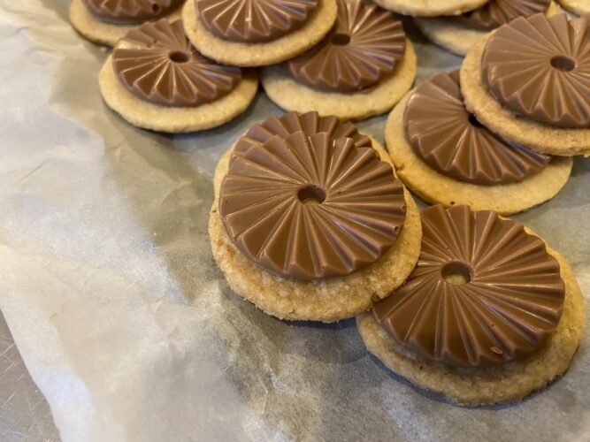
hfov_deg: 67.3
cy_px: 221
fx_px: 443
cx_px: 295
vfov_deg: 53.0
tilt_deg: -57.8
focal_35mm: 26
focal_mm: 4.25
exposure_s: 1/33
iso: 320
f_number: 1.8
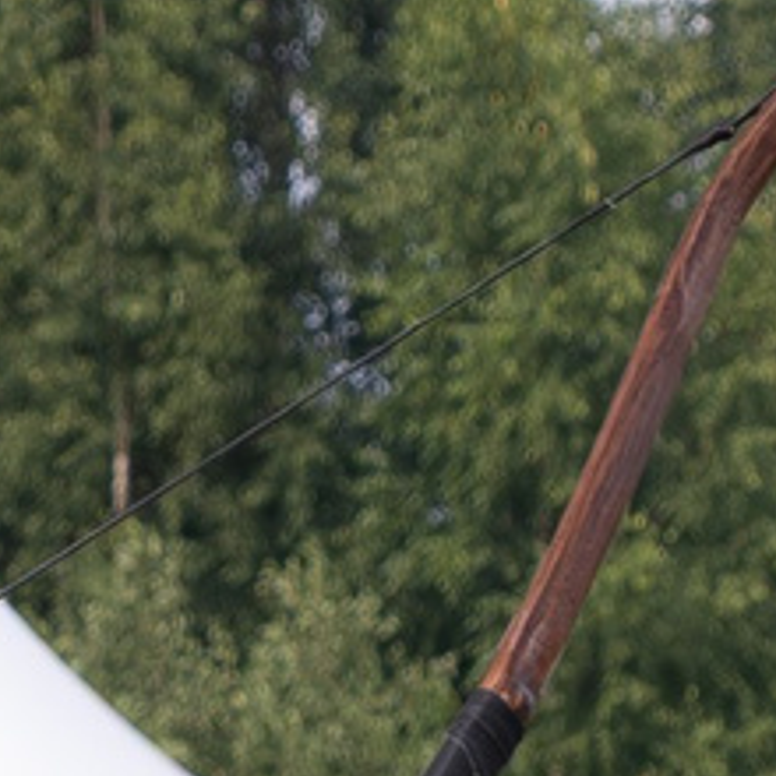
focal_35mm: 494
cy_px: 101
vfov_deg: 3.5
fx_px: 12529
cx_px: -815
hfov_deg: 3.5
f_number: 4
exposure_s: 1/800
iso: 200
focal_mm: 33.2
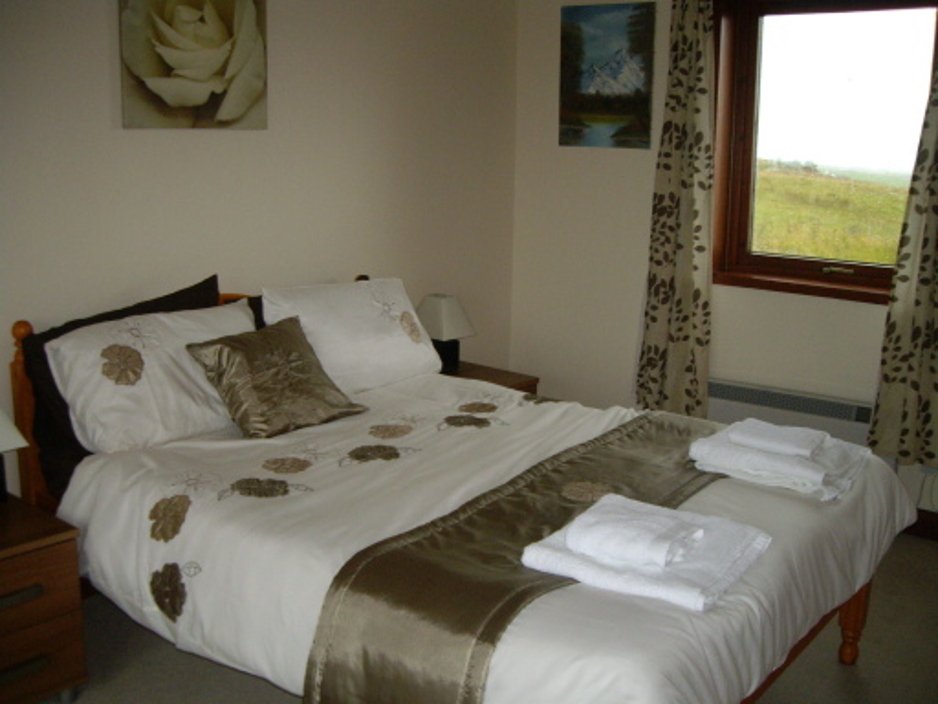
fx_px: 1030
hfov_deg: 49.0
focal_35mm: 38
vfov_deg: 37.7
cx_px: 469
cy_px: 352
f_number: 2.7
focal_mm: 6.2
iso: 200
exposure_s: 1/40
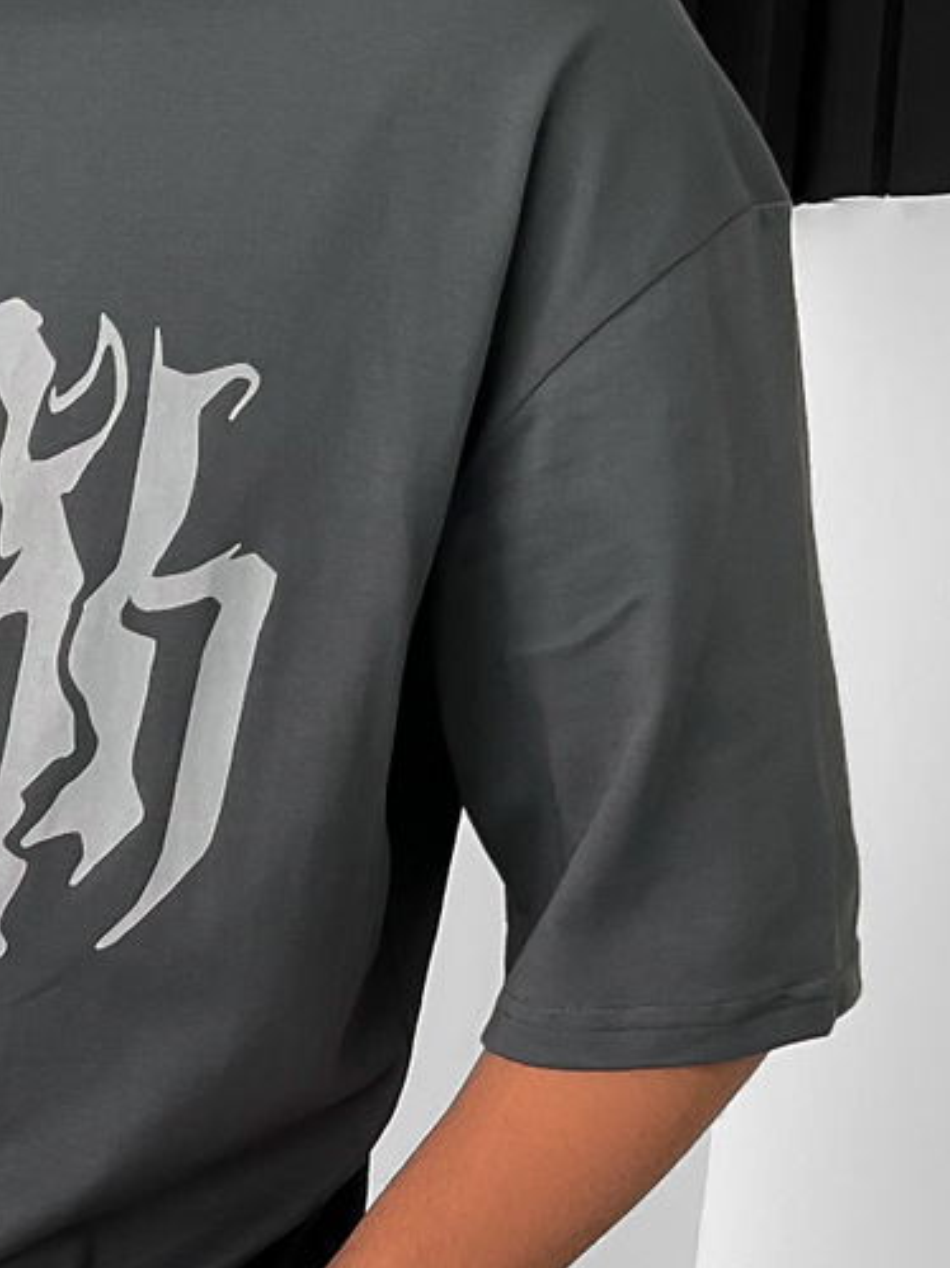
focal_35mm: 93
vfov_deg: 19.7
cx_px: -183
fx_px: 3405
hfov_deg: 15.3
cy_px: 1575
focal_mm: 3
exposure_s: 1/120
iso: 32
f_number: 1.8
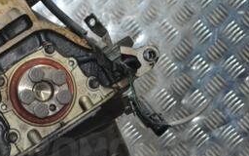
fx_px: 1338
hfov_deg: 10.5
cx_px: -40
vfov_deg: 6.6
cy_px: 22
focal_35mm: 197
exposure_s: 1/60
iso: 2000
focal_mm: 55
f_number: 5.6
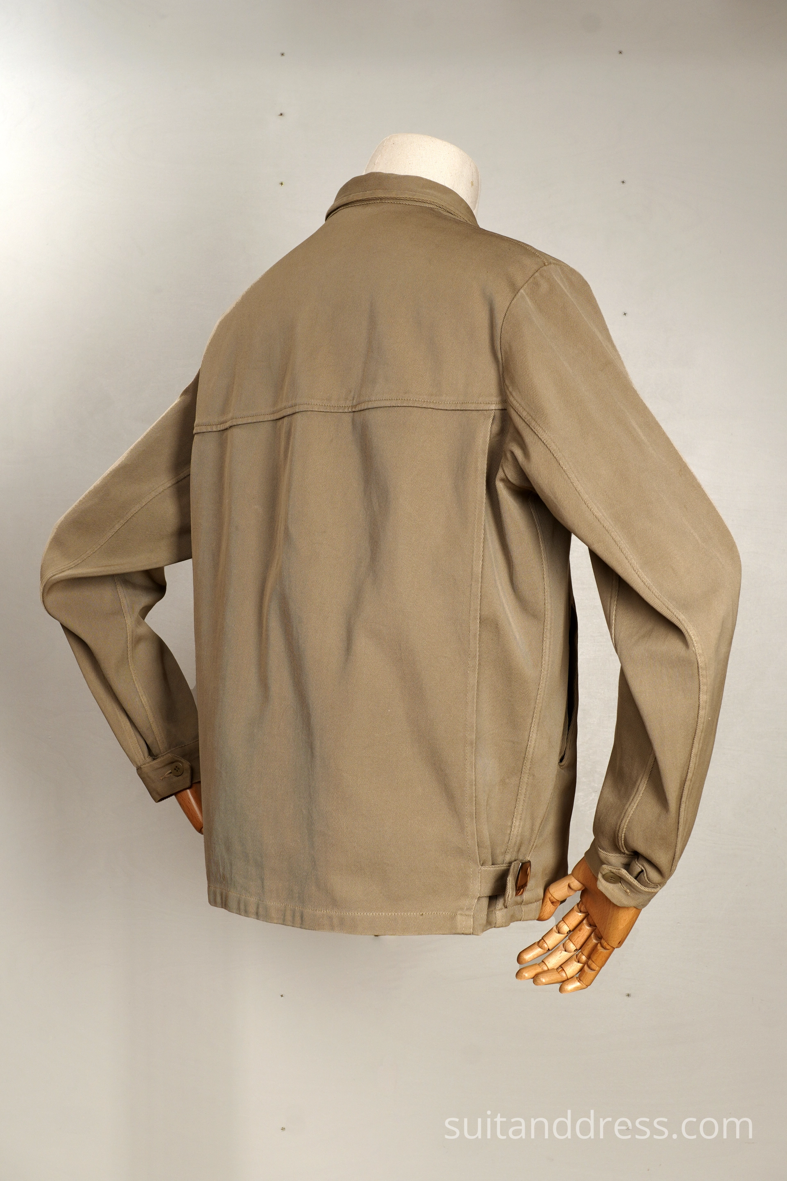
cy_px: 590
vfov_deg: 41.1
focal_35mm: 48
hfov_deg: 28.1
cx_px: 394
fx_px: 1574
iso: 200
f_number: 9
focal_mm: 32
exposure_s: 1/13
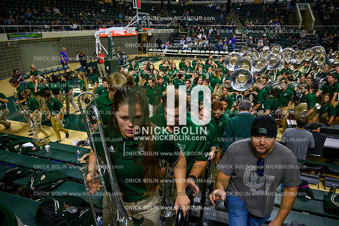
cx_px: 170
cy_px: 113
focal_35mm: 24
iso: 3200
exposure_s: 1/800
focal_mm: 24
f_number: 4.5
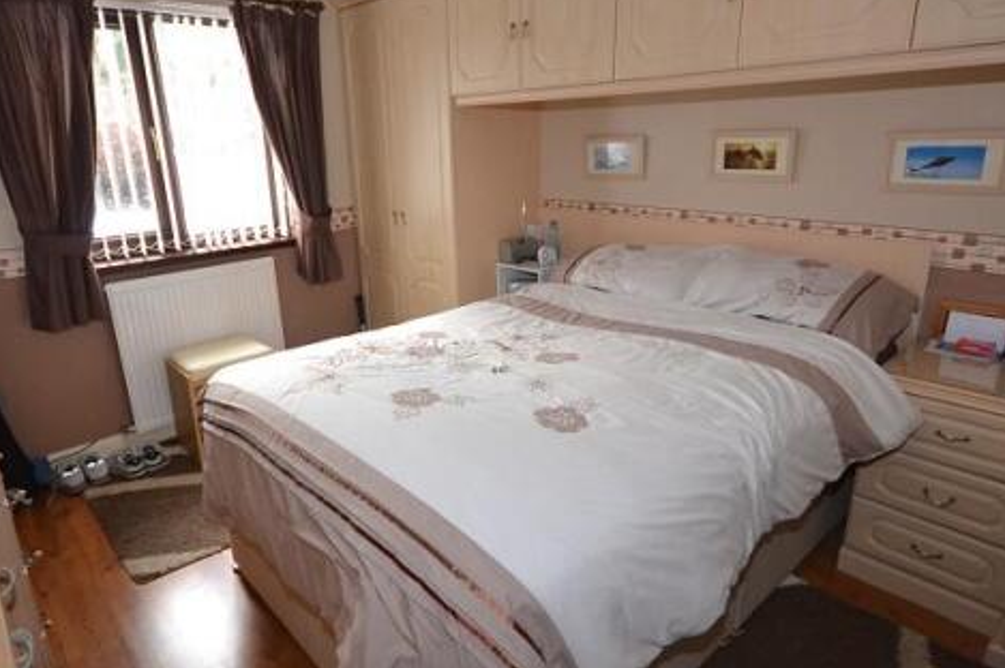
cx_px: 478
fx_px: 586
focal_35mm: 21
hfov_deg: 81.2
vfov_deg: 59.4
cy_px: 316
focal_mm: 10
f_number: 4
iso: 900
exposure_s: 1/60
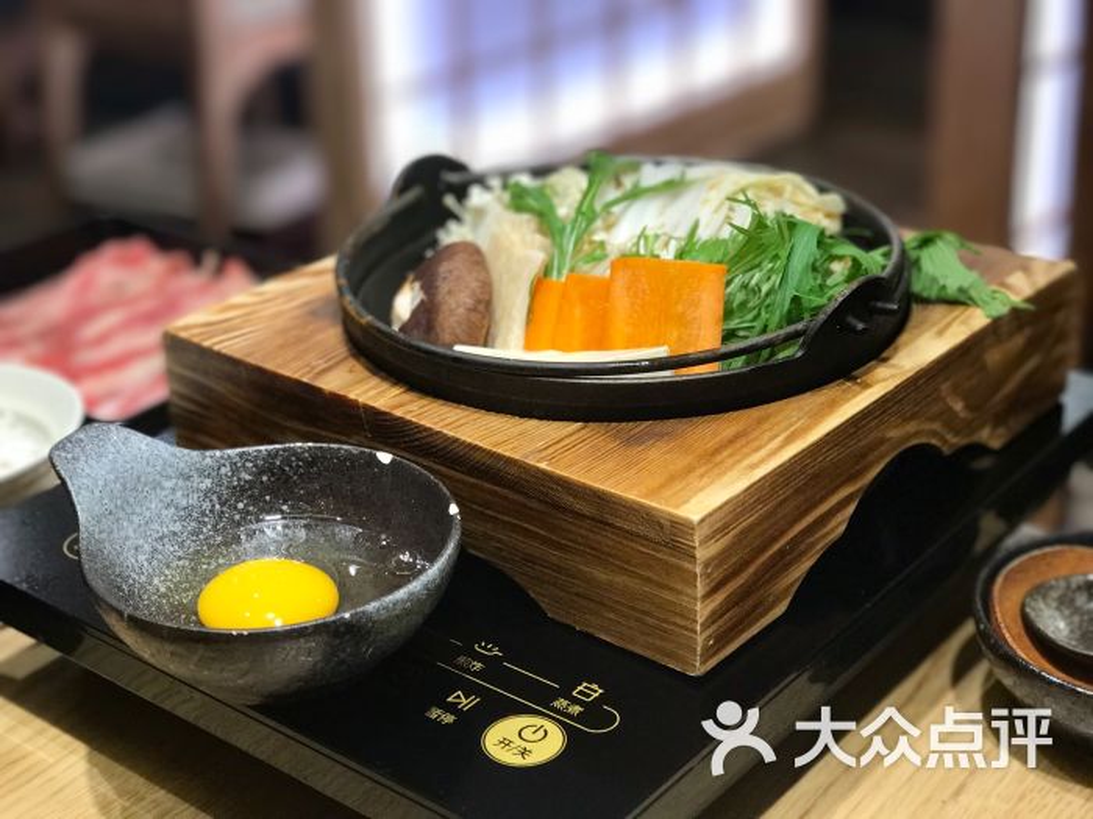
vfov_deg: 25.7
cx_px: 546
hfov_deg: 33.8
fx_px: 1800
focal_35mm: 57
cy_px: 410
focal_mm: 6.6
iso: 125
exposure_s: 1/50
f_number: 2.8
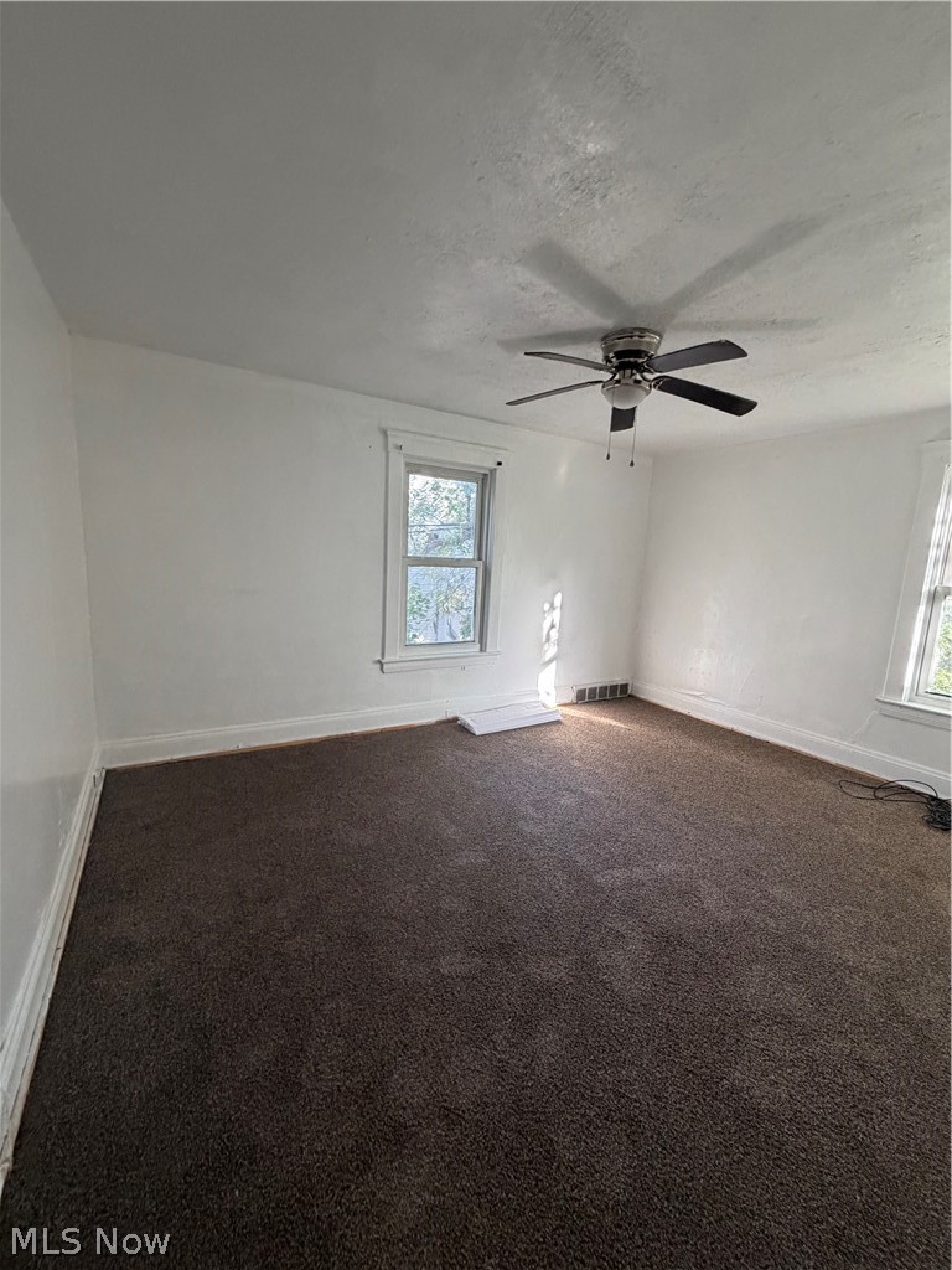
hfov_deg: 85.7
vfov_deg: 102.1
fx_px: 513
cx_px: 476
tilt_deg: -10.1
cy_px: 635
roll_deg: -3.3
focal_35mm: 14
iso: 320
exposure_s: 1/96
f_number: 2.2
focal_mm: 2.22
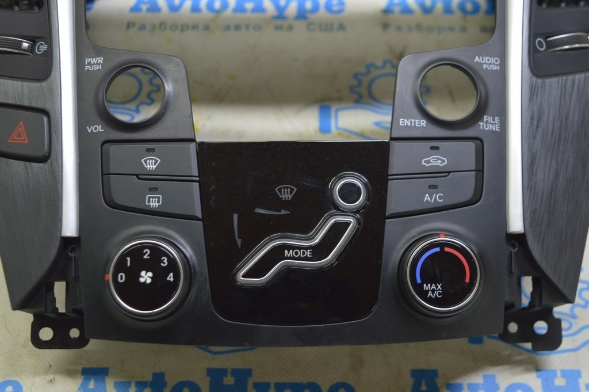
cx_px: 294
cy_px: 196
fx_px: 981
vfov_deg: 22.6
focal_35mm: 60
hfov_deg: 33.4
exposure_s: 1/20
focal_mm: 40
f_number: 5.6
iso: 400
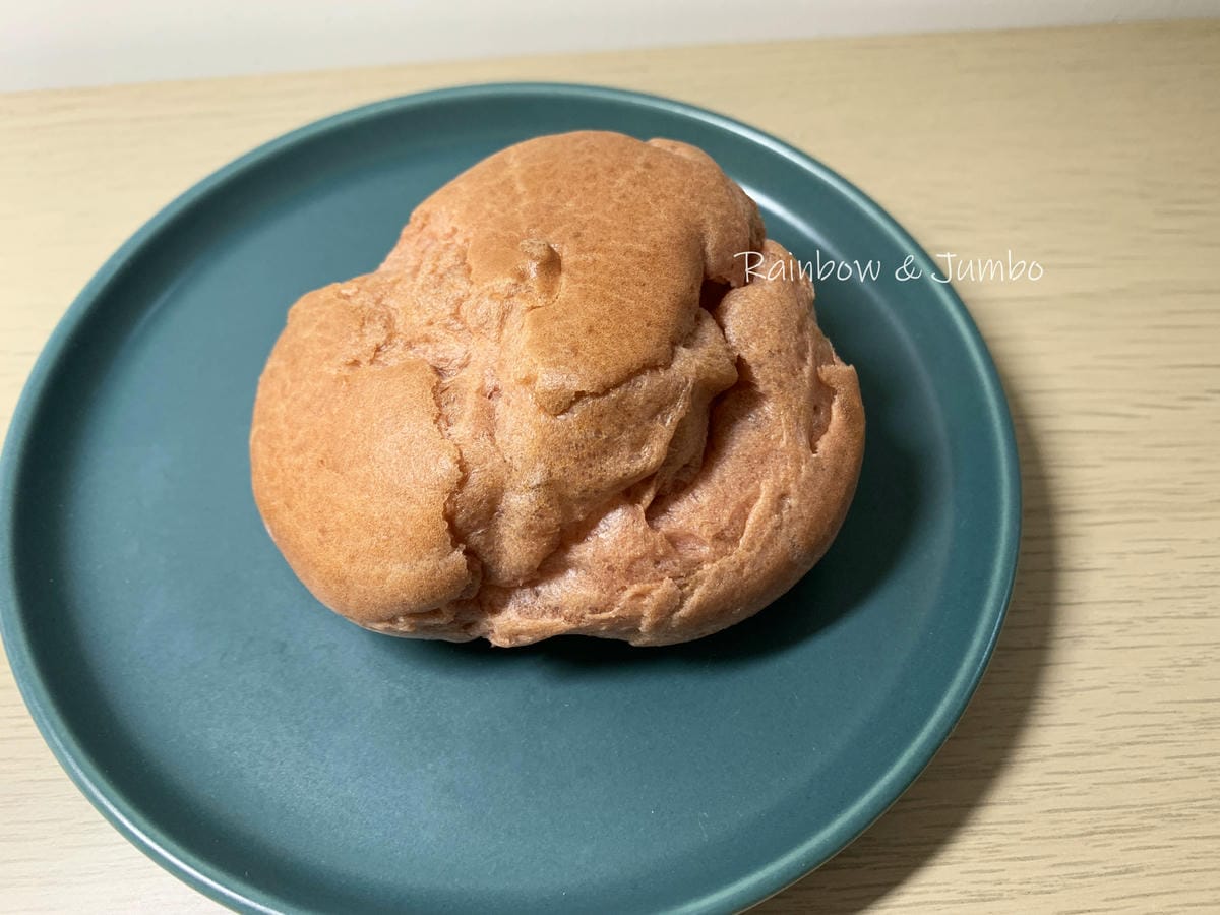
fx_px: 916
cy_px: 458
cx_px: 610
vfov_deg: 53.1
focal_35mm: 26
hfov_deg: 67.3
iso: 80
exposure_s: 1/61
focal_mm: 4.25
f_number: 1.8
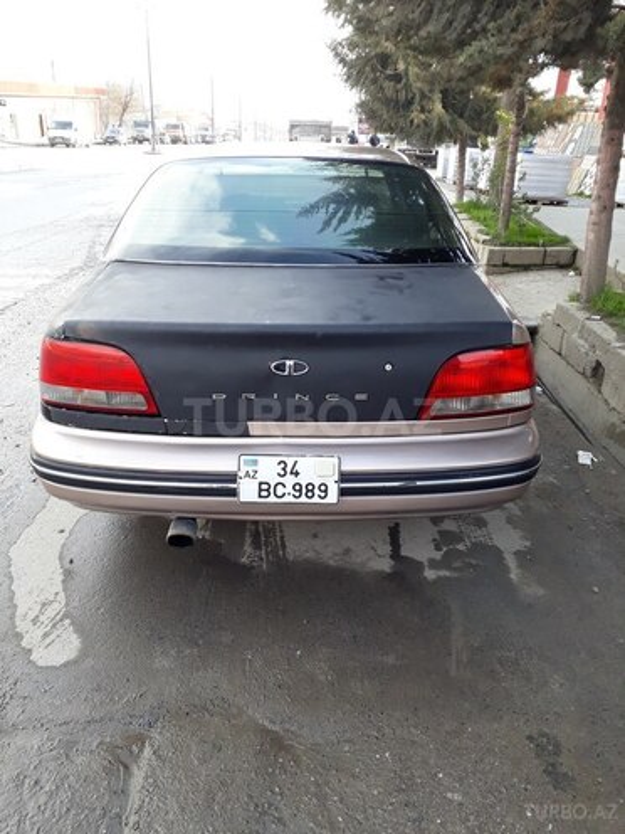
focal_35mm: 27
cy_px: 417
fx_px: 650
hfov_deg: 51.4
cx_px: 312
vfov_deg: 65.3
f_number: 1.9
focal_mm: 3.6
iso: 40
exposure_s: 1/144
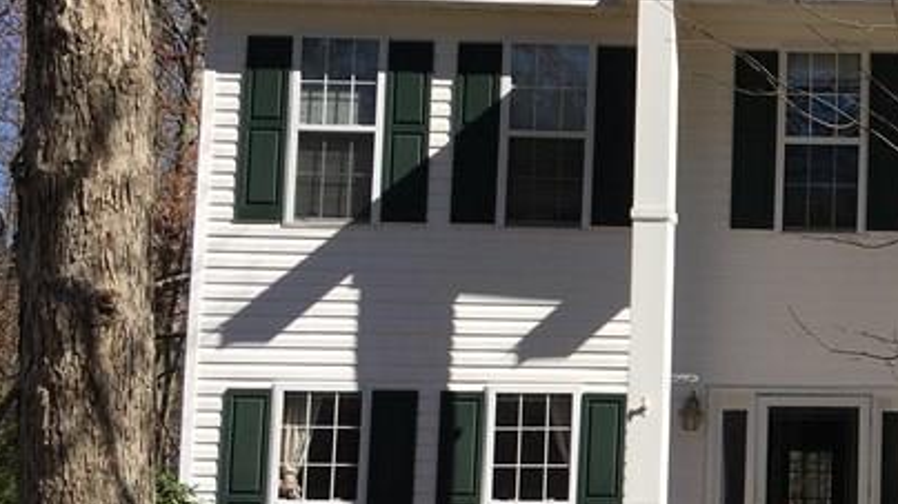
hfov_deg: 23.8
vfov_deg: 15.1
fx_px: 1904
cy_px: 302
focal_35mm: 80
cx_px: 1122
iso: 25
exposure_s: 1/1923
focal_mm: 4.15
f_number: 2.2
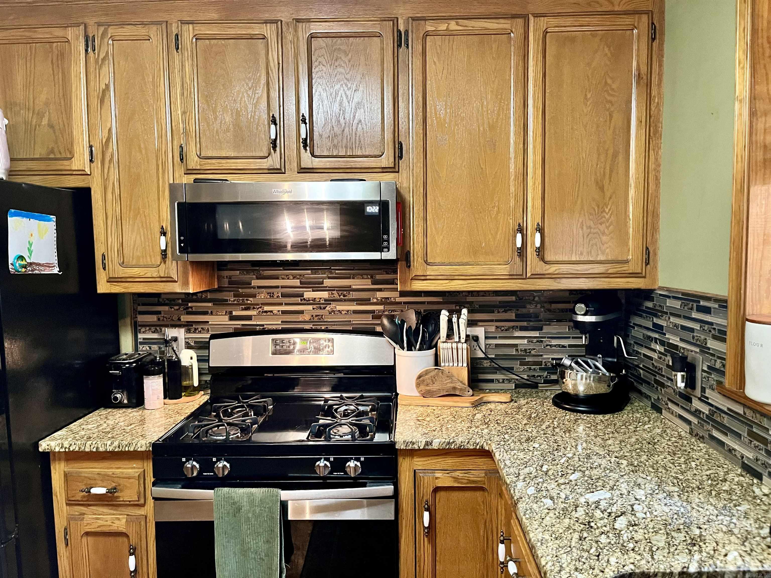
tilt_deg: -5.3
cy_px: 289
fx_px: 579
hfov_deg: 67.3
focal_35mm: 26
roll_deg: +1.3
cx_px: 386
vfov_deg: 53.1
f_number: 1.6
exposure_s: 1/40
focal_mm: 5.1
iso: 640
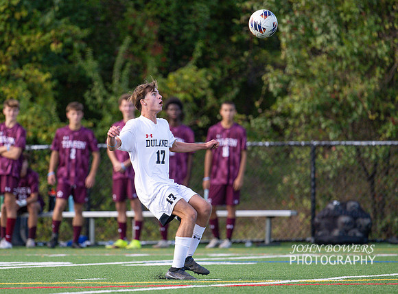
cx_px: 154
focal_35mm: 499
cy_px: 169
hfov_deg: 4.0
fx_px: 5699
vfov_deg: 3.0
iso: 2000
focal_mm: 400
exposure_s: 1/2500
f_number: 4.5
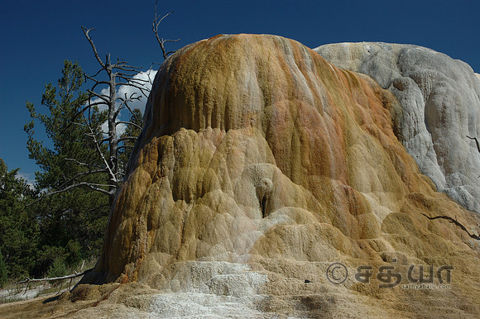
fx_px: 620
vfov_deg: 28.9
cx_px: 240
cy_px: 160
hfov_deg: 42.3
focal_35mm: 46
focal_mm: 31
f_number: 8
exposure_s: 1/250
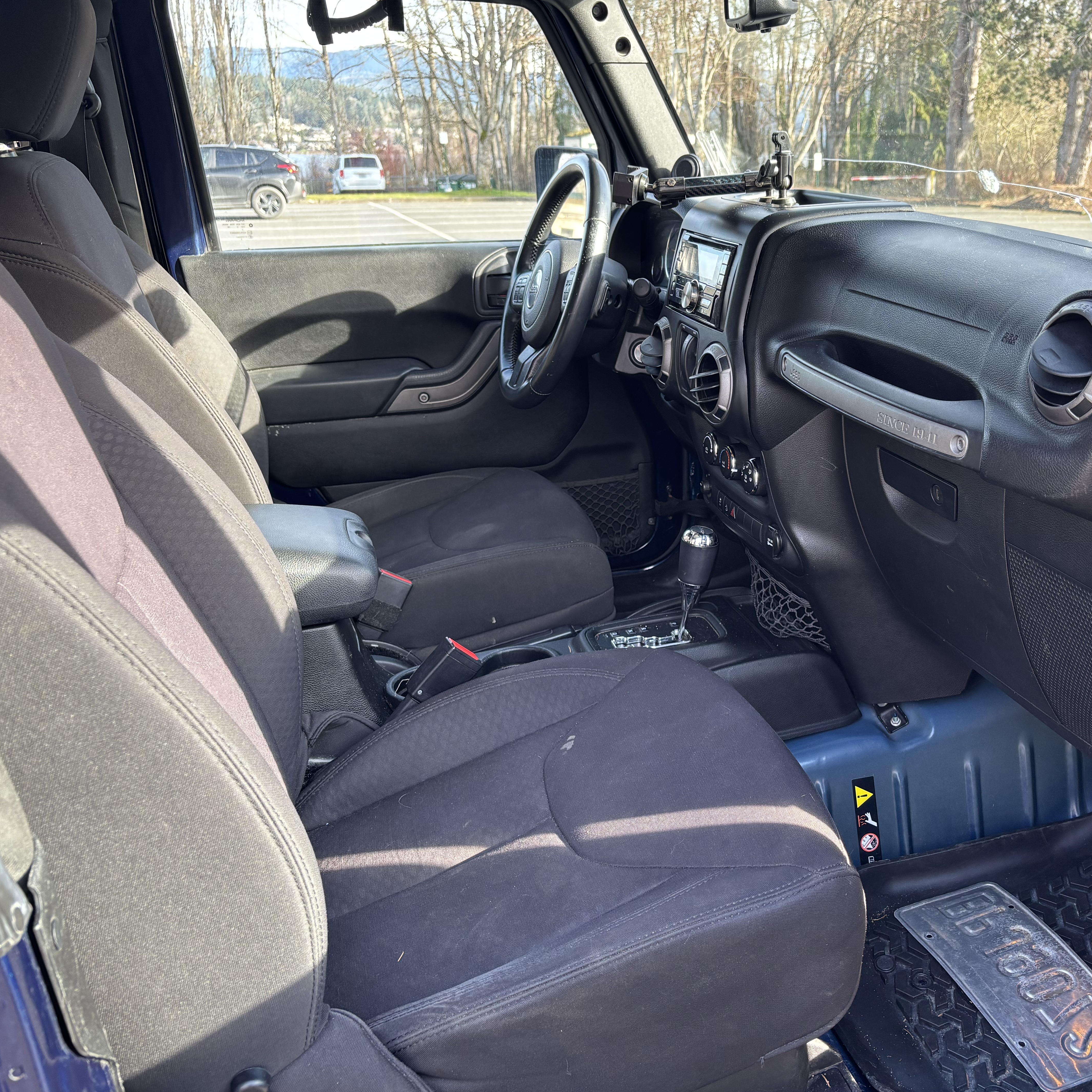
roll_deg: -0.2
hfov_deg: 51.8
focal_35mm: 31
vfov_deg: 52.5
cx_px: 702
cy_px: 550
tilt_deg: -20.4
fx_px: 1106
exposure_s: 1/121
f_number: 1.6
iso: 64
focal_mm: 5.96
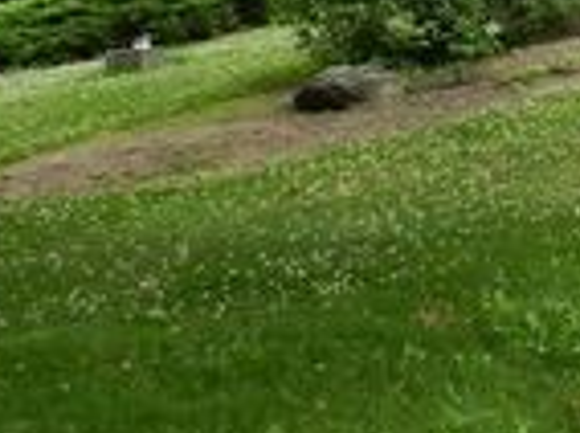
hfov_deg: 19.7
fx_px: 1355
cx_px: 960
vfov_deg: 17.0
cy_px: -149
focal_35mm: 81
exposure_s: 1/500
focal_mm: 4
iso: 160
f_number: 3.4
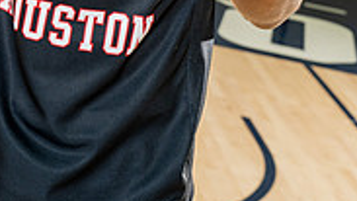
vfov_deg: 8.8
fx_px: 1221
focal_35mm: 129
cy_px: -224
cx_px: 109
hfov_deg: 16.6
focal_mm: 50
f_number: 7.1
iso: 640
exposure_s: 1/250
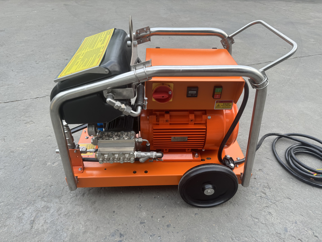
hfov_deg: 71.6
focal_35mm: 24
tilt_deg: -37.2
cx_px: 161
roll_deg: -0.6
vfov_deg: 56.8
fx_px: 223
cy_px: 121
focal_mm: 6.86
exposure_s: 1/134
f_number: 1.78
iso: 64
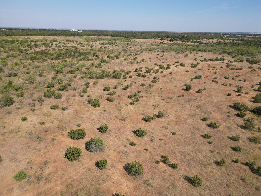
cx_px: 130
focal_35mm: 24
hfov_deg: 71.6
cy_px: 98
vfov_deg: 56.8
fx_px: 181
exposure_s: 1/3000
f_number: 1.7
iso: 110
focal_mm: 6.72
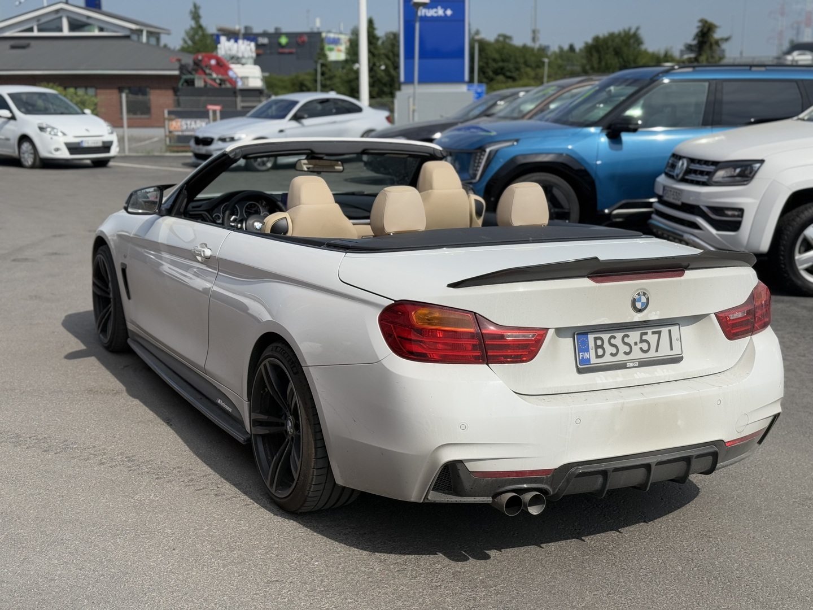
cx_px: 406
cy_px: 305
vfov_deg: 30.3
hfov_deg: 39.7
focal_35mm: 48
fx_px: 1127
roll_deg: +1.0
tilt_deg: -11.4
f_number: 1.78
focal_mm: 6.76
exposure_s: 1/7143
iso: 64
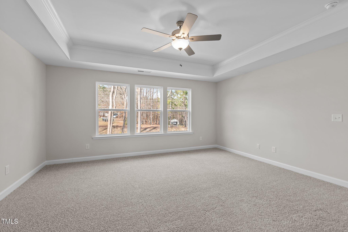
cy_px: 116
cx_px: 174
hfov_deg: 100.4
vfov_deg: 77.2
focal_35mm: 15
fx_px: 145
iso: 400
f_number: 7.1
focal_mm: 15
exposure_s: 1/13
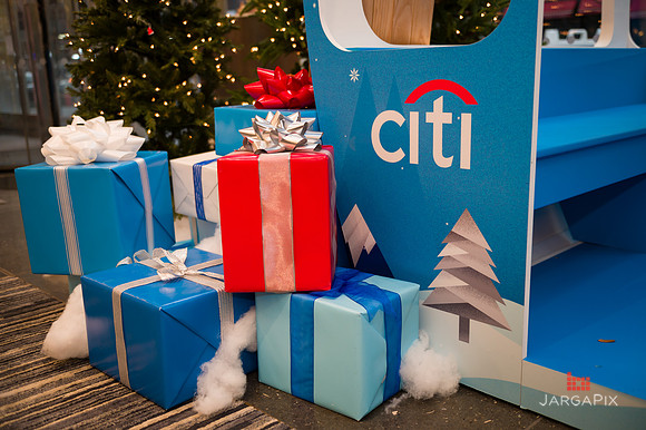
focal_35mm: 36
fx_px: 646
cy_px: 215
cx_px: 323
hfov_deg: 53.2
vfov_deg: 36.8
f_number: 3.2
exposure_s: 1/125
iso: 400
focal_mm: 36
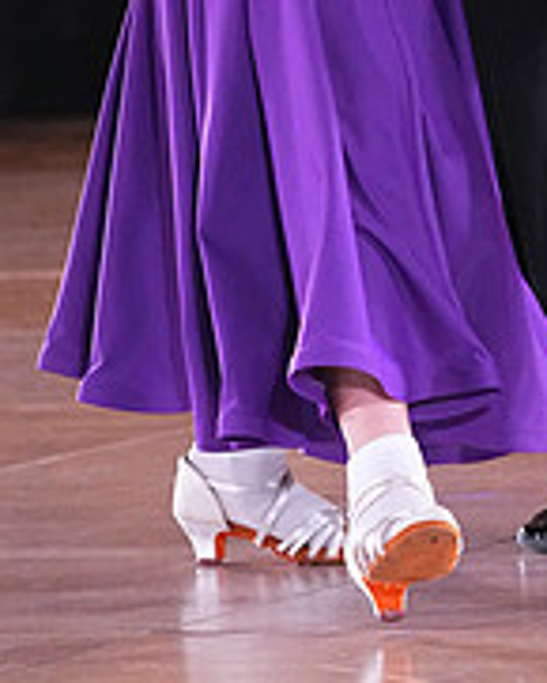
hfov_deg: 4.8
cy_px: -355
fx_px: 6490
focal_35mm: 321
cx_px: 364
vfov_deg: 6.0
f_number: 5
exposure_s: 1/400
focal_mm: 107
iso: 8000
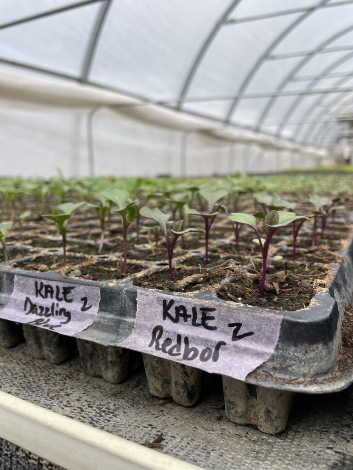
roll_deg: +0.8
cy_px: 235
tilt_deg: -10.3
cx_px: 176
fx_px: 354
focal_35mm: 26
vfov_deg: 67.3
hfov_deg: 53.1
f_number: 1.6
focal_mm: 4.2
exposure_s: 1/2618
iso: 32
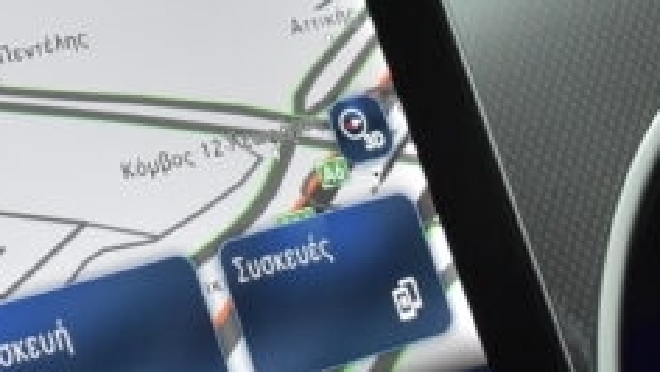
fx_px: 2626
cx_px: -350
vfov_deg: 8.0
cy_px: -78
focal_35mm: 150
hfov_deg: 13.4
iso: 1600
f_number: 3.8
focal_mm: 22
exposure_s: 1/100
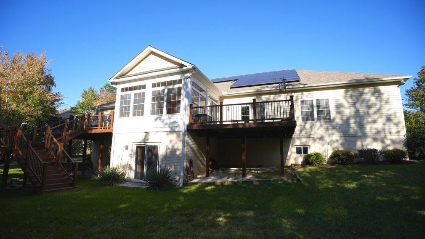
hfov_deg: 95.9
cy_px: 124
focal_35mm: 17
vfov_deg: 63.9
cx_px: 210
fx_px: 192
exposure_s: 1/250
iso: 100
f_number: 5.6
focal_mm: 16
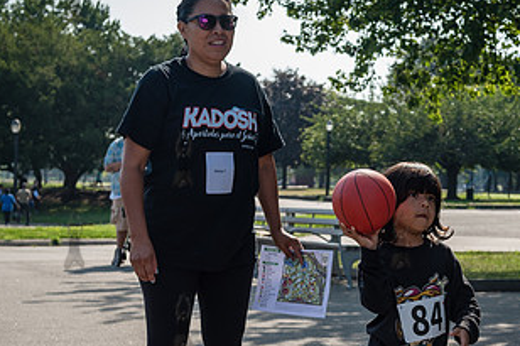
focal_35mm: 89
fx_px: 1285
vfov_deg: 15.3
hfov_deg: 22.7
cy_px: 240
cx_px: 380
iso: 250
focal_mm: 44
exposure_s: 1/1000
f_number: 4.5
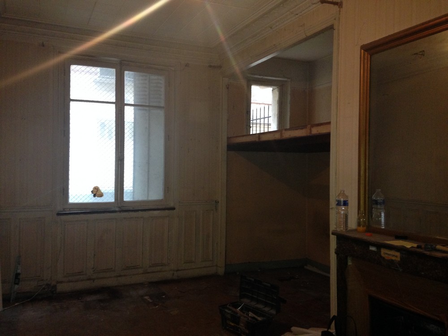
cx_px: 224
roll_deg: -1.3
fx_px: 427
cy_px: 168
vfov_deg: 42.9
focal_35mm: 33
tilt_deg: -0.6
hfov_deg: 55.4
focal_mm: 4.12
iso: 250
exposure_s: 1/16
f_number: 2.4
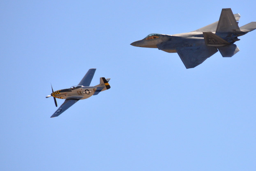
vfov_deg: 2.8
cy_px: 77
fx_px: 3500
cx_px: 181
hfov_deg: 4.2
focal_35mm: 492
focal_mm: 200
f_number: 6.3
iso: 400
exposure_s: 1/2000
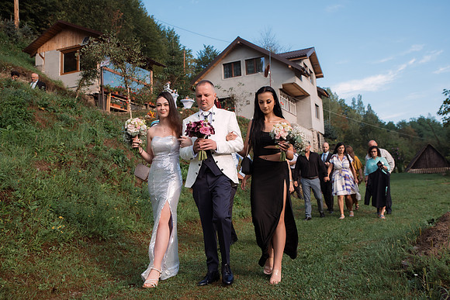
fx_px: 410
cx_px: 238
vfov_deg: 40.2
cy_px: 141
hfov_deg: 57.5
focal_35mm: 33
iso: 250
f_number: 3.5
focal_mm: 31
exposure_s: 1/500
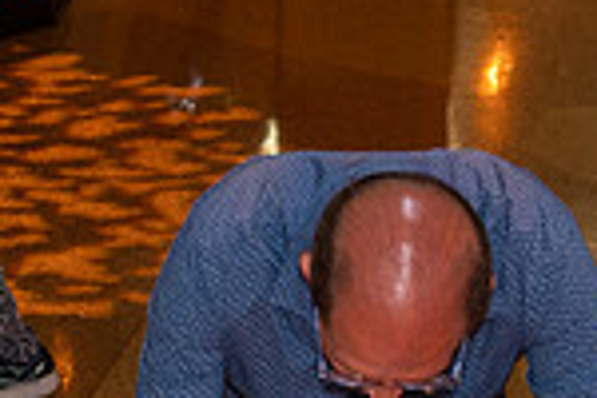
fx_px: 2371
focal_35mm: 143
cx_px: 92
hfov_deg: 14.2
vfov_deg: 9.5
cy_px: 462
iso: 2500
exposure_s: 1/60
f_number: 5
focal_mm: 37
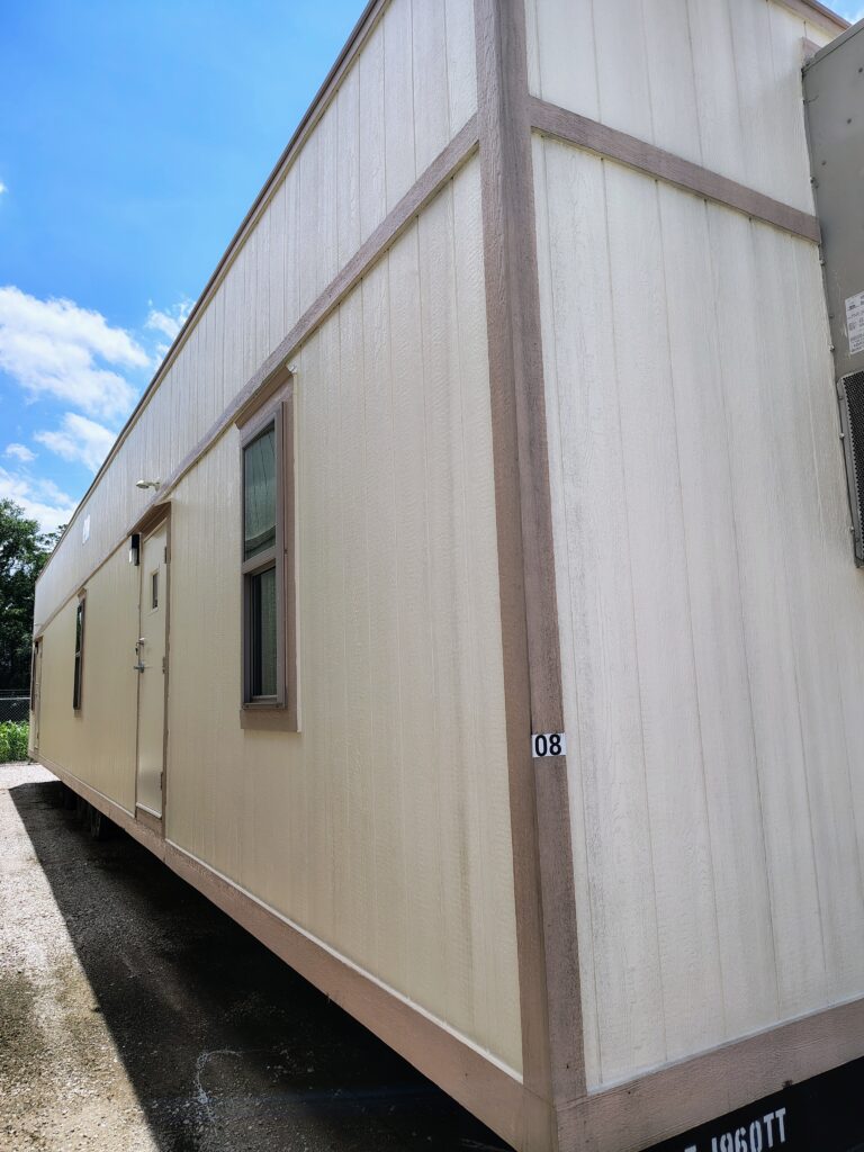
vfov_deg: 71.6
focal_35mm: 24
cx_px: 432
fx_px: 799
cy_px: 576
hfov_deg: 56.8
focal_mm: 5.56
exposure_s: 1/1360
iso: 100
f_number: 1.8
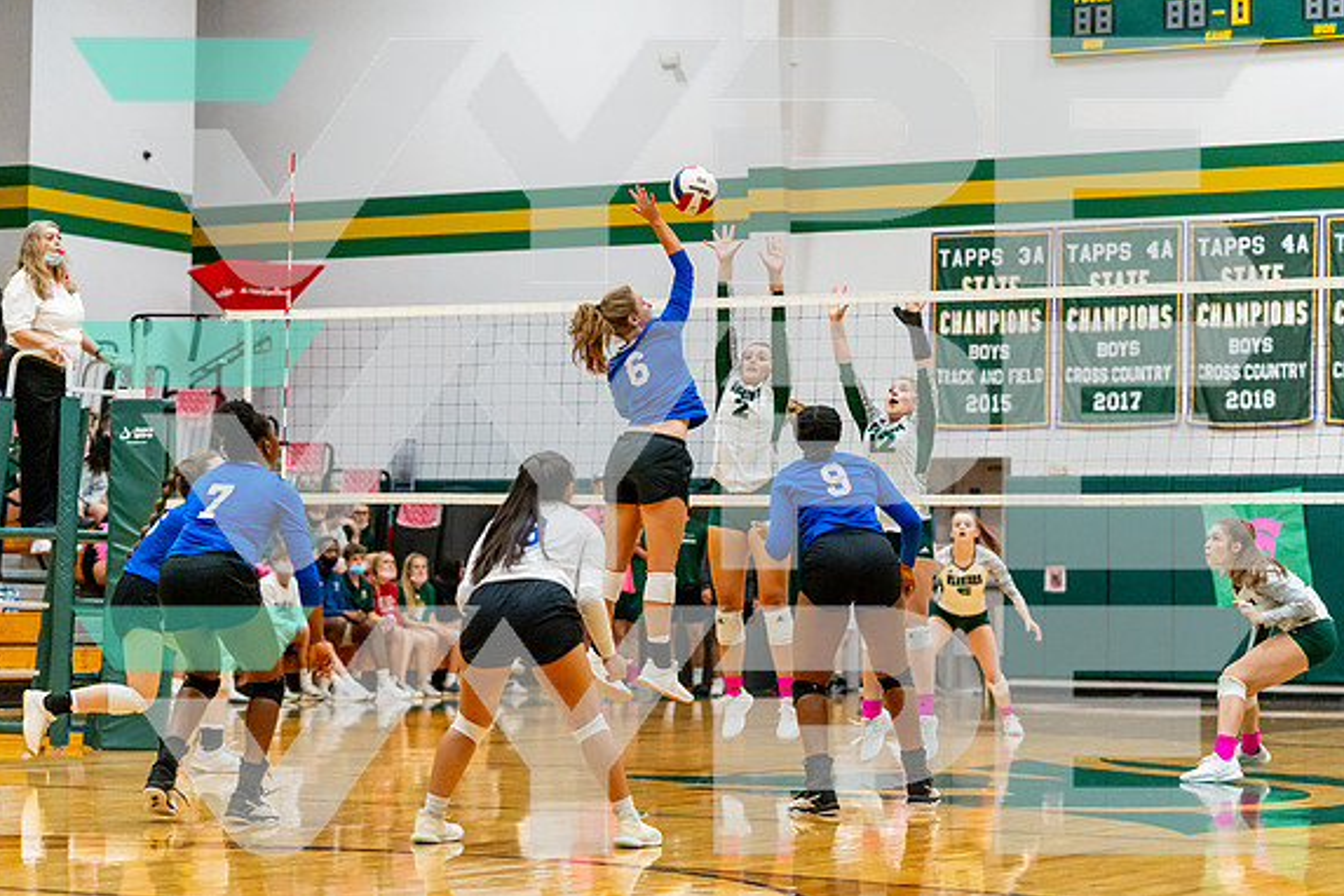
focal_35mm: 87
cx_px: 676
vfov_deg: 15.7
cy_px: 447
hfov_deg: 23.4
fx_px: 3248
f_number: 2.8
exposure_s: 1/2500
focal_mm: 86
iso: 2500
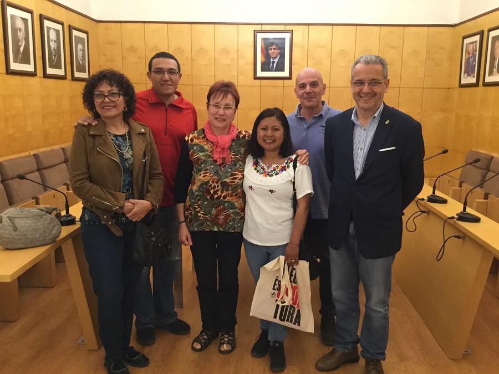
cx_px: 250
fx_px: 447
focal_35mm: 31
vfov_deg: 45.4
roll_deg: -2.4
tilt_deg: -12.3
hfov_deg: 58.4
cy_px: 187
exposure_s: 1/33
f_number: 2.4
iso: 200
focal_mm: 3.3
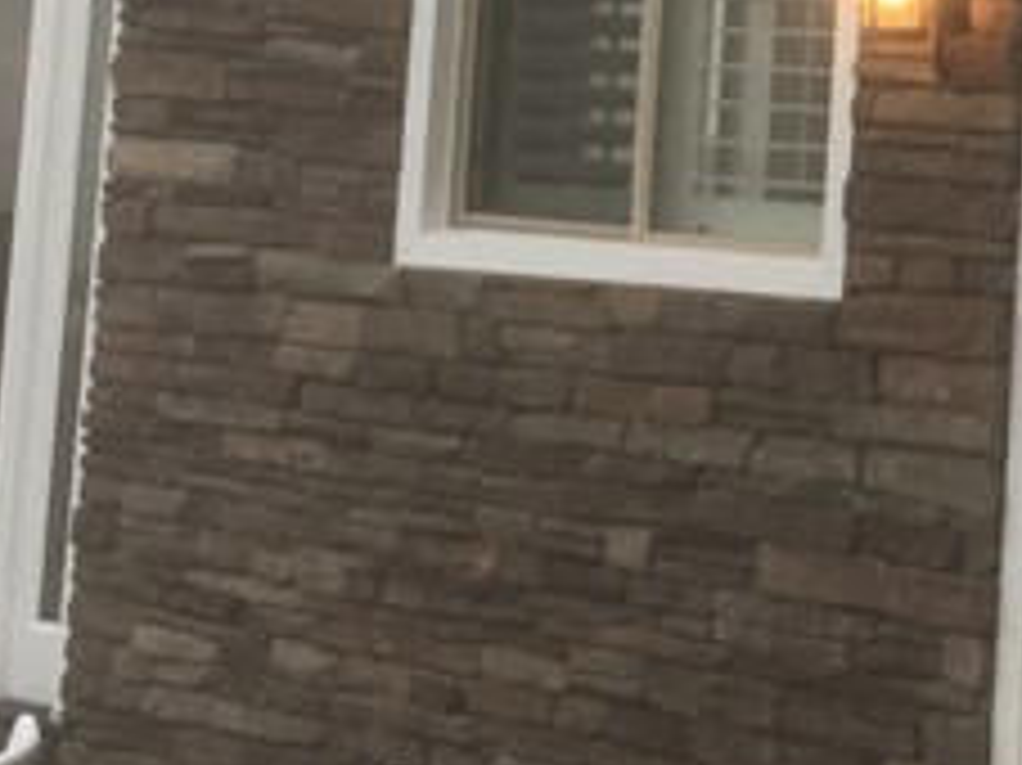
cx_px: 1238
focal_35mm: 131
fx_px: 3866
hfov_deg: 14.6
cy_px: -405
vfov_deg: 10.9
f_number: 2.2
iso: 40
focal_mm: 4.15
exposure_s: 1/120
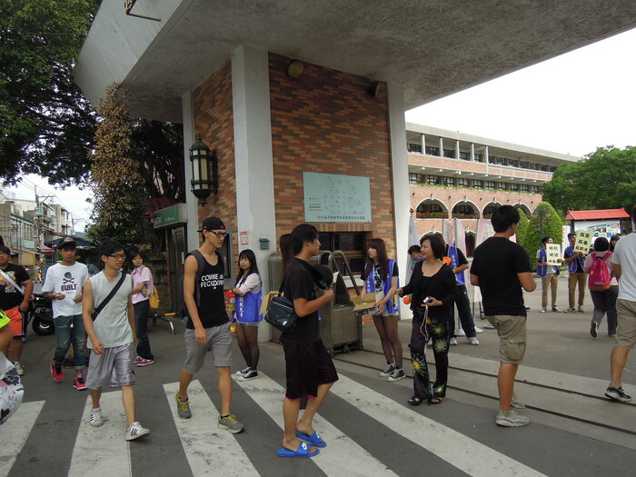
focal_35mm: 24
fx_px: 441
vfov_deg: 56.8
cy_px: 238
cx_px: 318
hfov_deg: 71.6
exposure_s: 1/1000
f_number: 2.2
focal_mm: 4.3
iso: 160
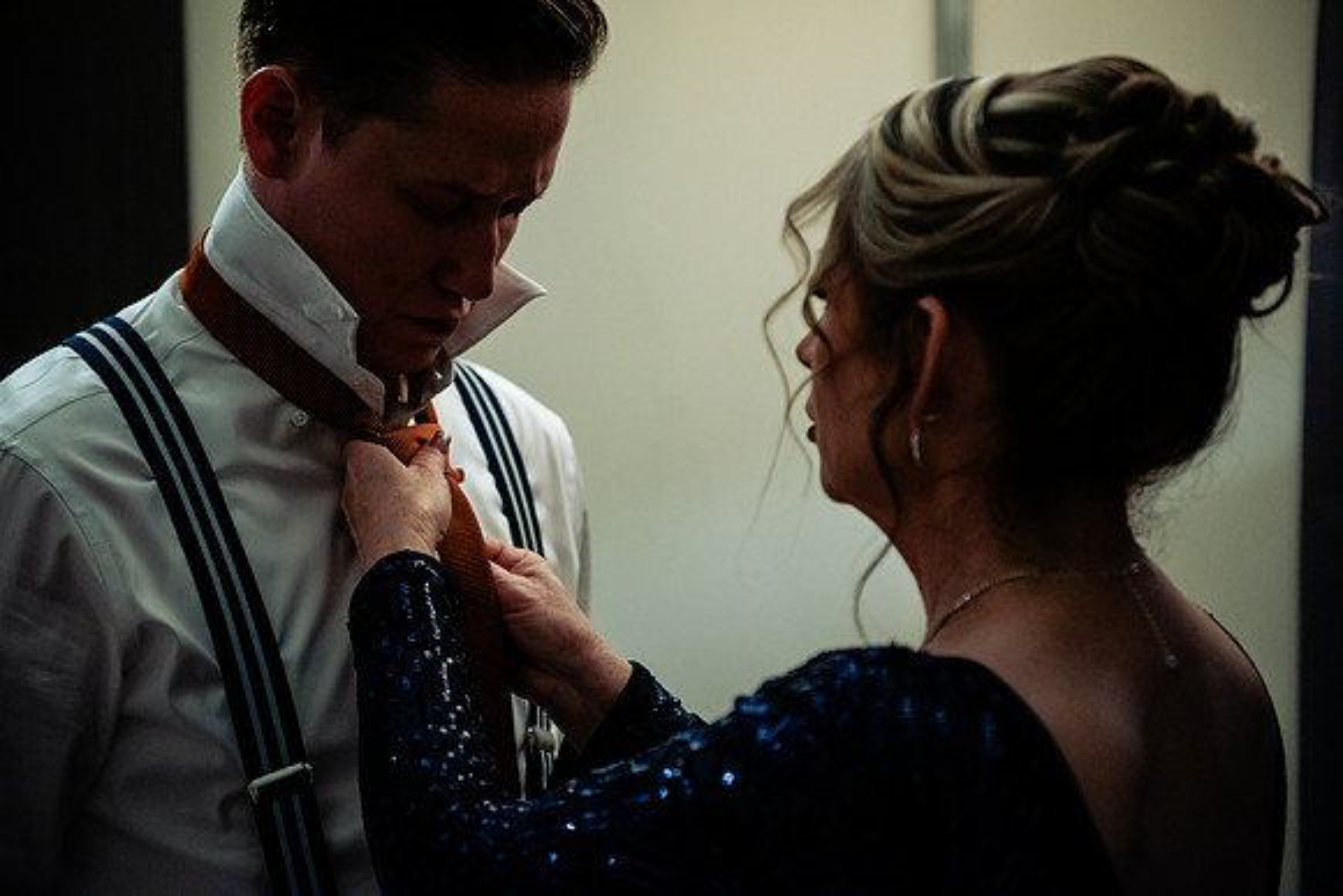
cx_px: 672
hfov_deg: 28.8
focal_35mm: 70
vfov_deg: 19.5
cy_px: 448
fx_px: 2612
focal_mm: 70
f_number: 2.8
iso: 3200
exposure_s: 1/100
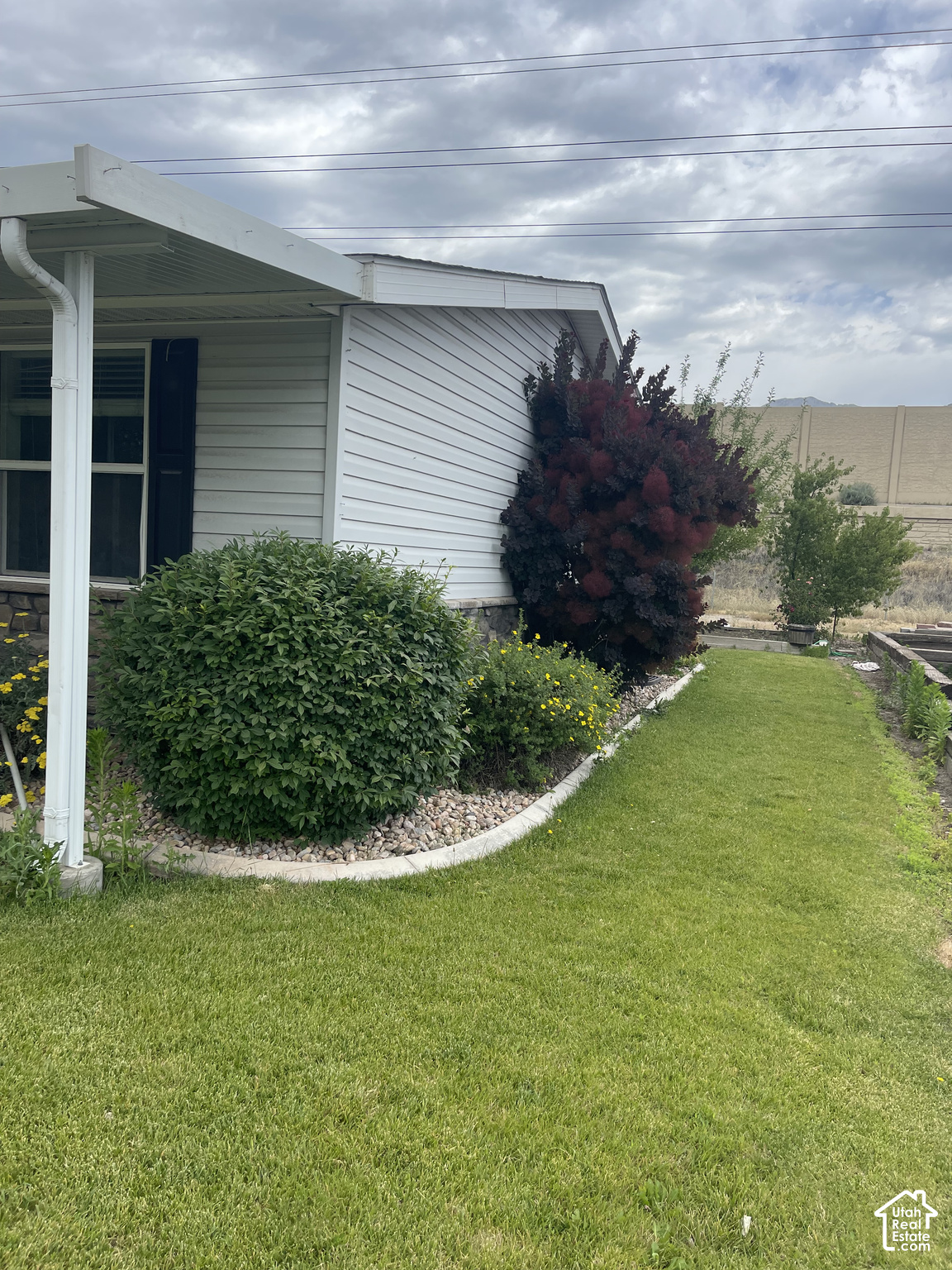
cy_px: 635
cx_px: 476
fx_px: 917
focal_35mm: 25
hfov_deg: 54.9
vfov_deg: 69.4
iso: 32
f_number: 1.6
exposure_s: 1/2660
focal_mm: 5.1
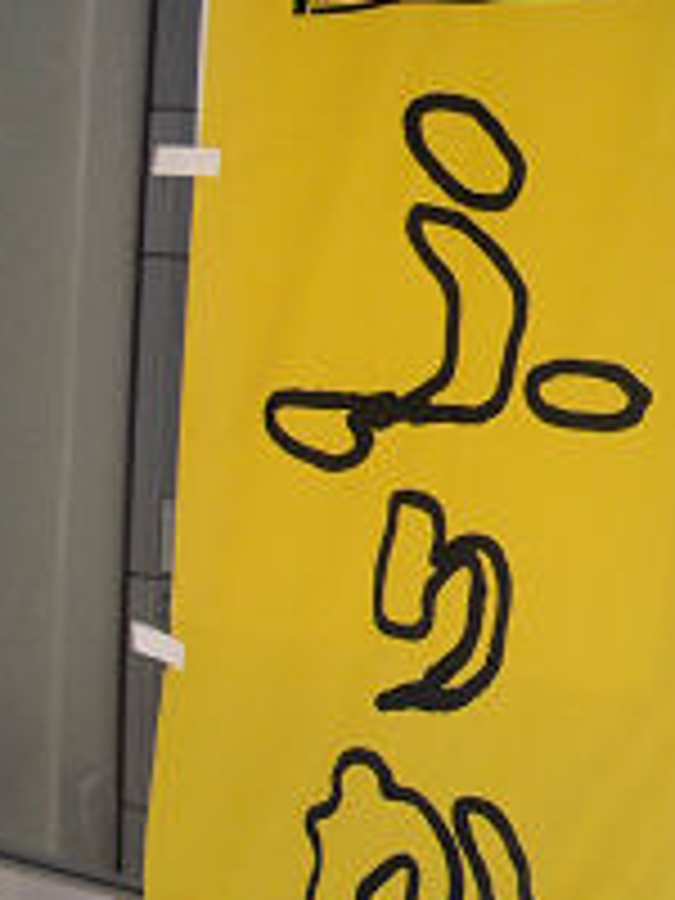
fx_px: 1924
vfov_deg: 26.3
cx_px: 574
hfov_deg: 19.6
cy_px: 549
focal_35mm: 74
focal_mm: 5.8
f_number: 2.6
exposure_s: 1/250
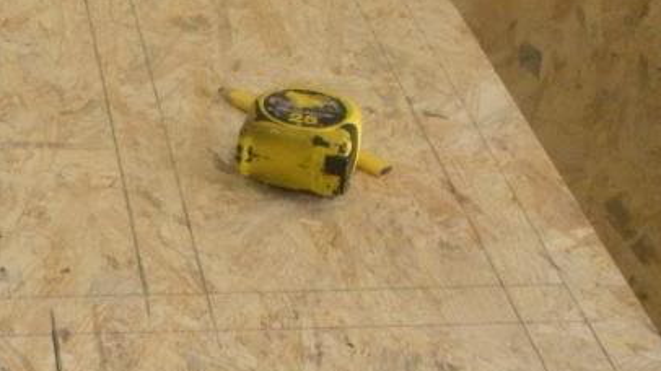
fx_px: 1734
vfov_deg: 12.1
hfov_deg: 20.6
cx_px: -55
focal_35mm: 99
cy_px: 44
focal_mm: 6.3
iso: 400
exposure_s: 1/44.6
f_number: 3.5
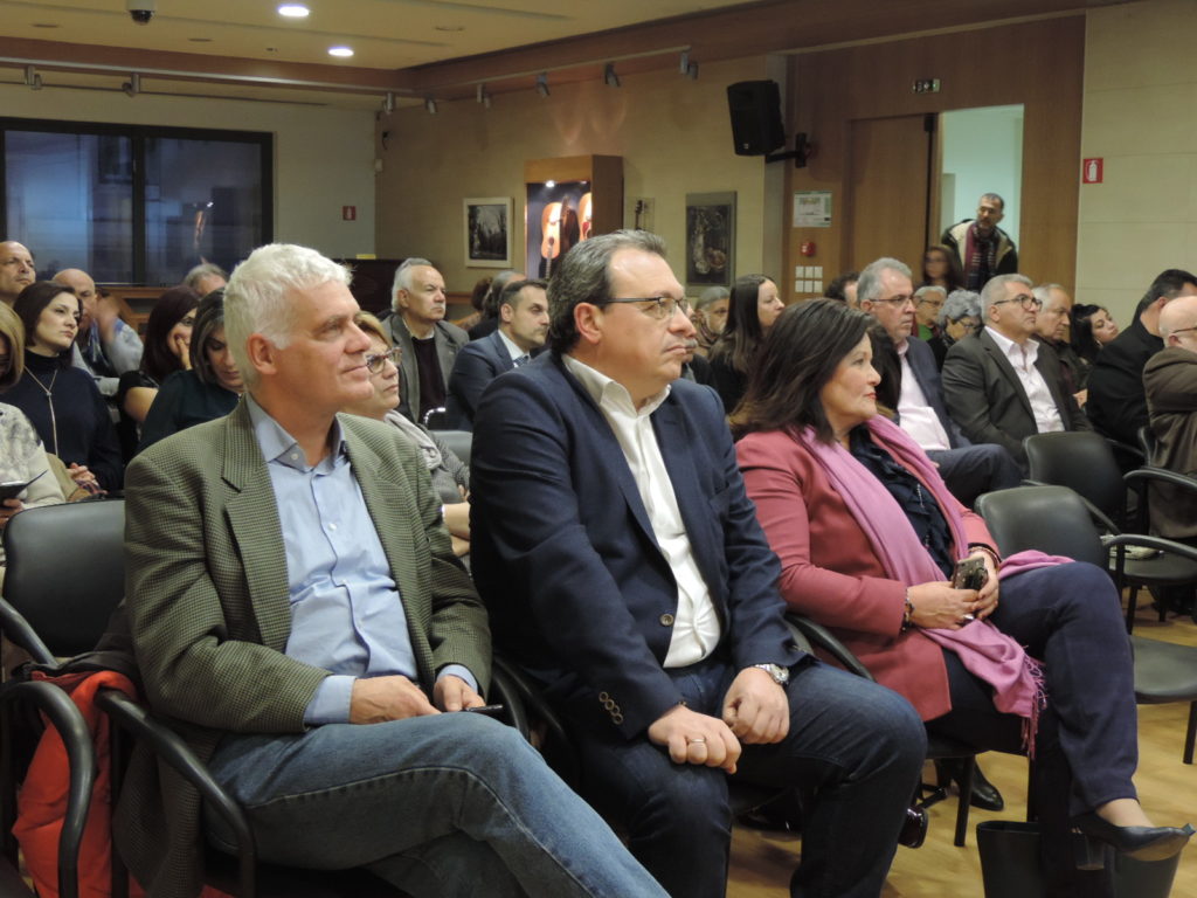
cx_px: 598
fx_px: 1625
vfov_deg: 30.9
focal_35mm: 47
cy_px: 449
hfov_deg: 40.4
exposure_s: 1/13
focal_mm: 8.3
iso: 450
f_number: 3.5
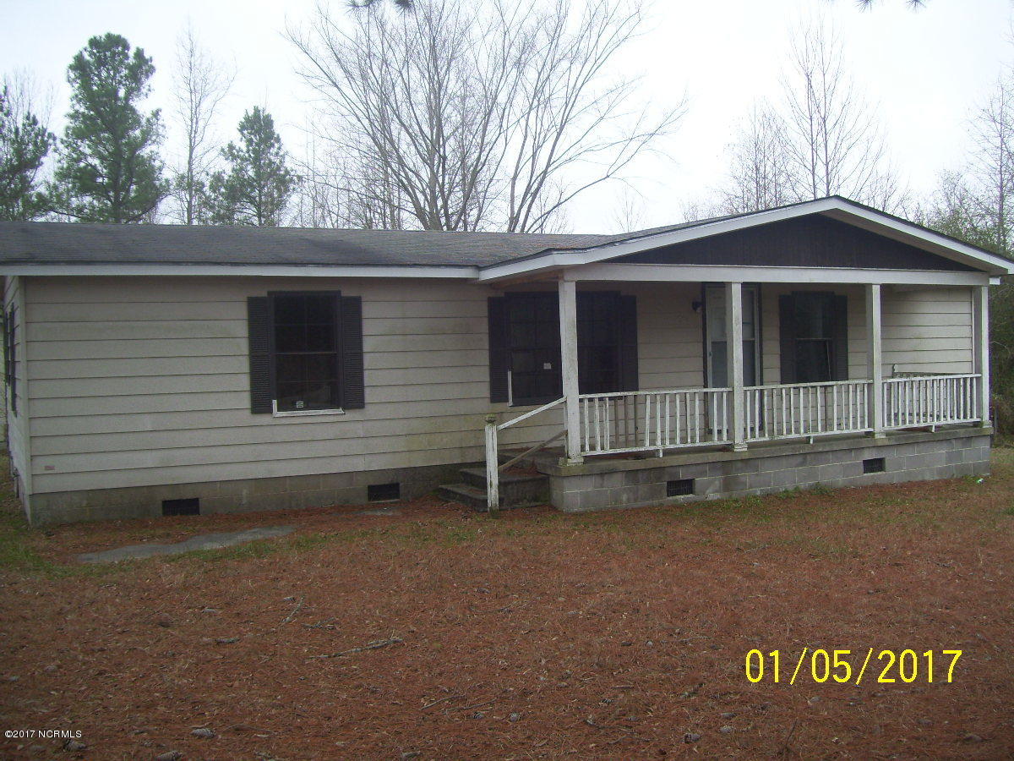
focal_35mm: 36
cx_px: 507
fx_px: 1055
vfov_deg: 39.7
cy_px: 380
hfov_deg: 51.4
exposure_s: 1/125
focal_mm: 6
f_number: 2.7
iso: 80
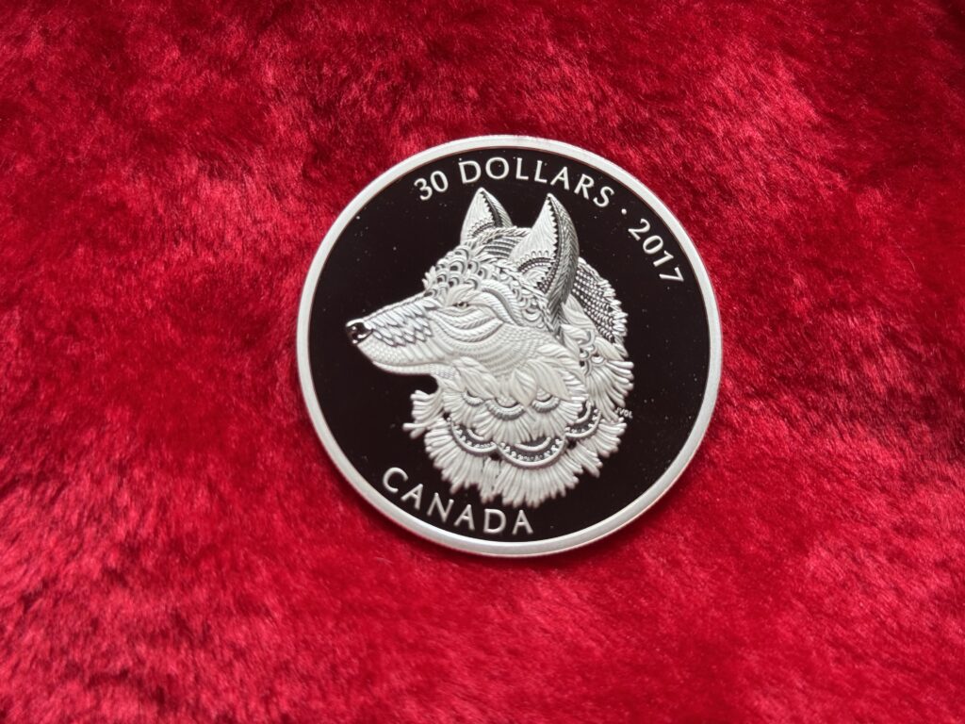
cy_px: 362
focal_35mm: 48
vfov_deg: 30.3
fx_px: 1338
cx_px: 482
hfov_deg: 39.7
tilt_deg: -76.5
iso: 80
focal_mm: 6.76
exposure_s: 1/121
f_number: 1.78
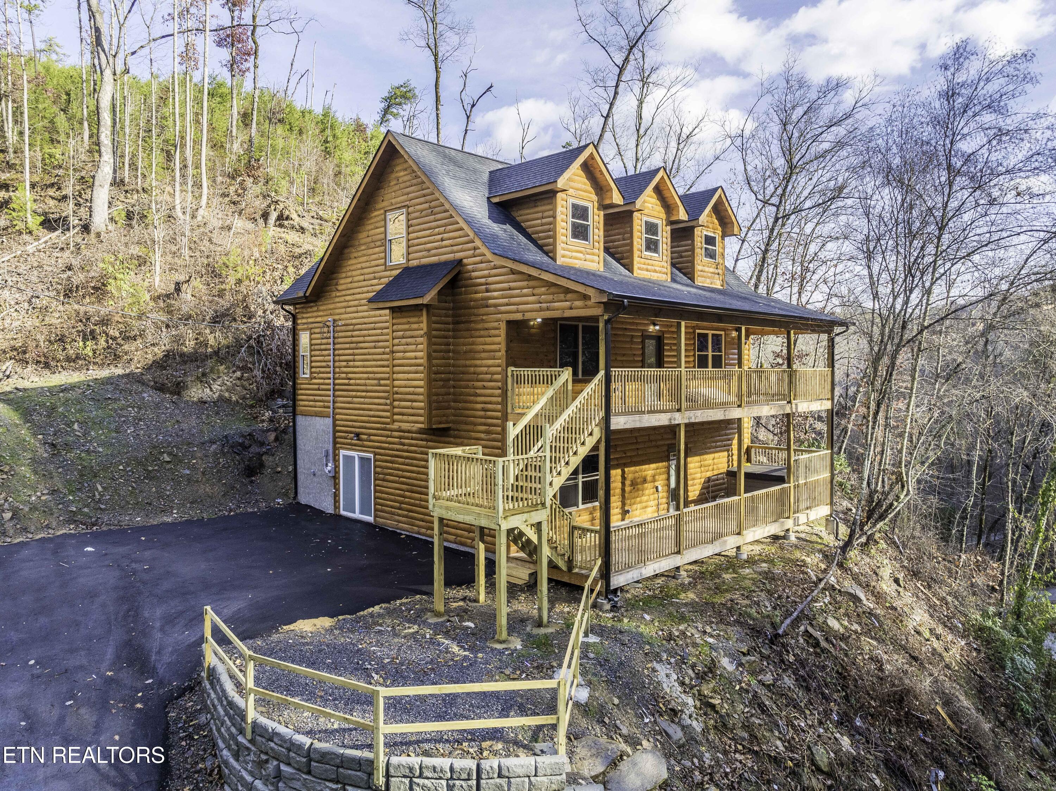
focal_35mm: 24
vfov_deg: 56.8
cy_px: 396
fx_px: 732
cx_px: 528
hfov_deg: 71.6
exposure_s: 1/160
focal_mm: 12.29
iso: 230
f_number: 2.8
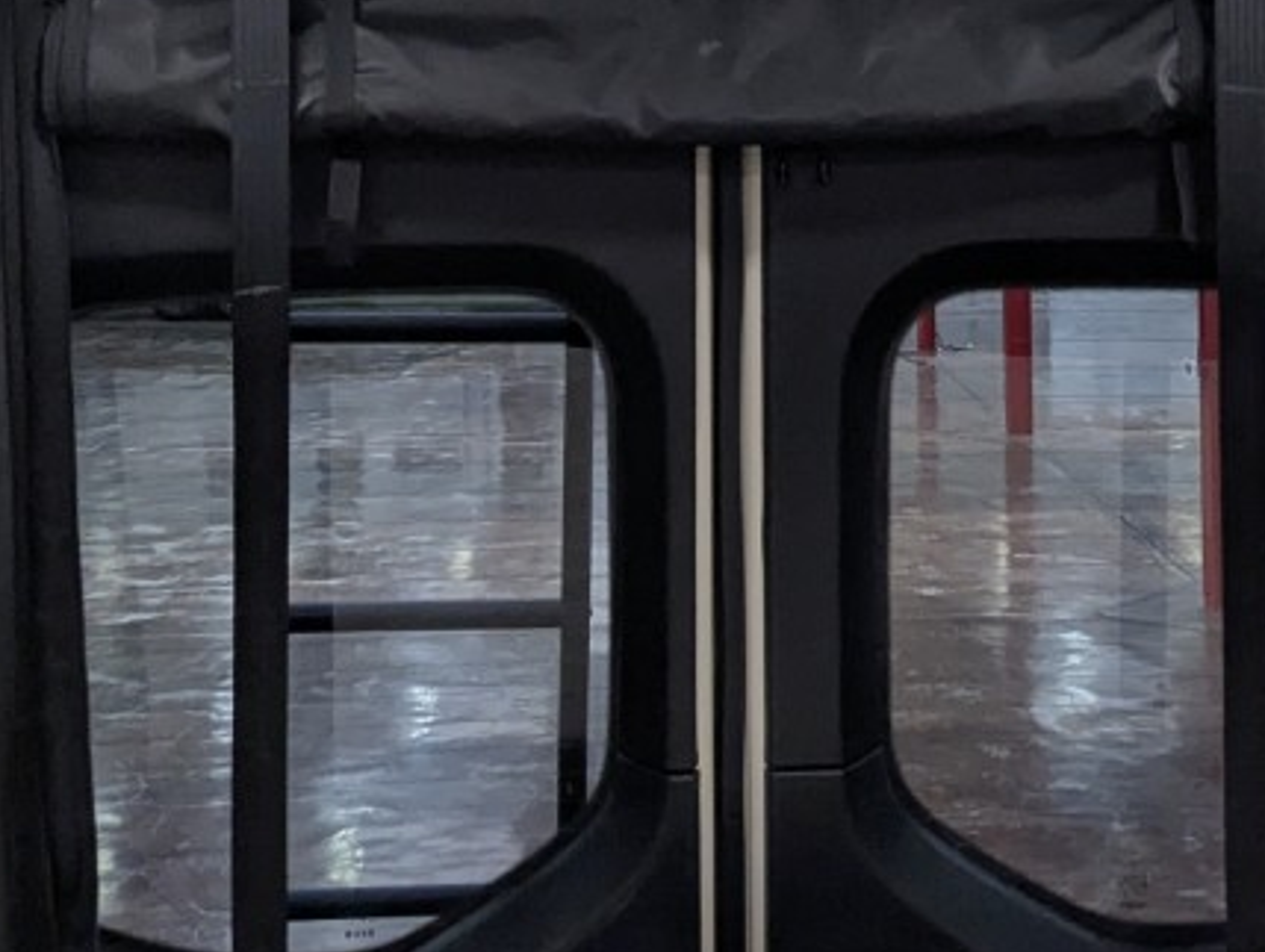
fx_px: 1903
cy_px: 112
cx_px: 798
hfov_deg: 36.5
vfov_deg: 27.2
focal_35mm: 52
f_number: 2.2
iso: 204
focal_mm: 2.35
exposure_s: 1/112
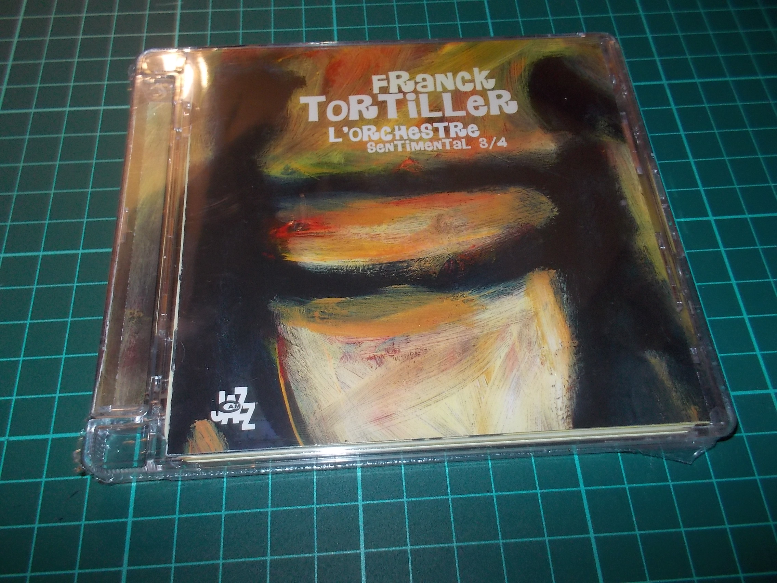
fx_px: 651
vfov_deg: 48.2
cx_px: 388
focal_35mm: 29
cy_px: 292
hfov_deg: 61.7
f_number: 3.3
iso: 200
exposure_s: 1/30
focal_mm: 4.1
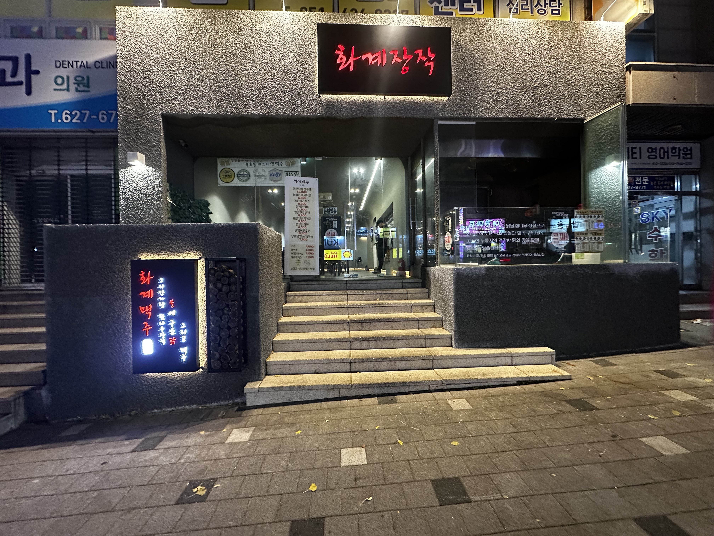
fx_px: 289
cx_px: 357
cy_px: 268
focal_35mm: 14
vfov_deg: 85.7
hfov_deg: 102.1
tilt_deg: -0.6
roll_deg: +1.2
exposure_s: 1/60
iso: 800
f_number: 2.2
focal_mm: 2.22
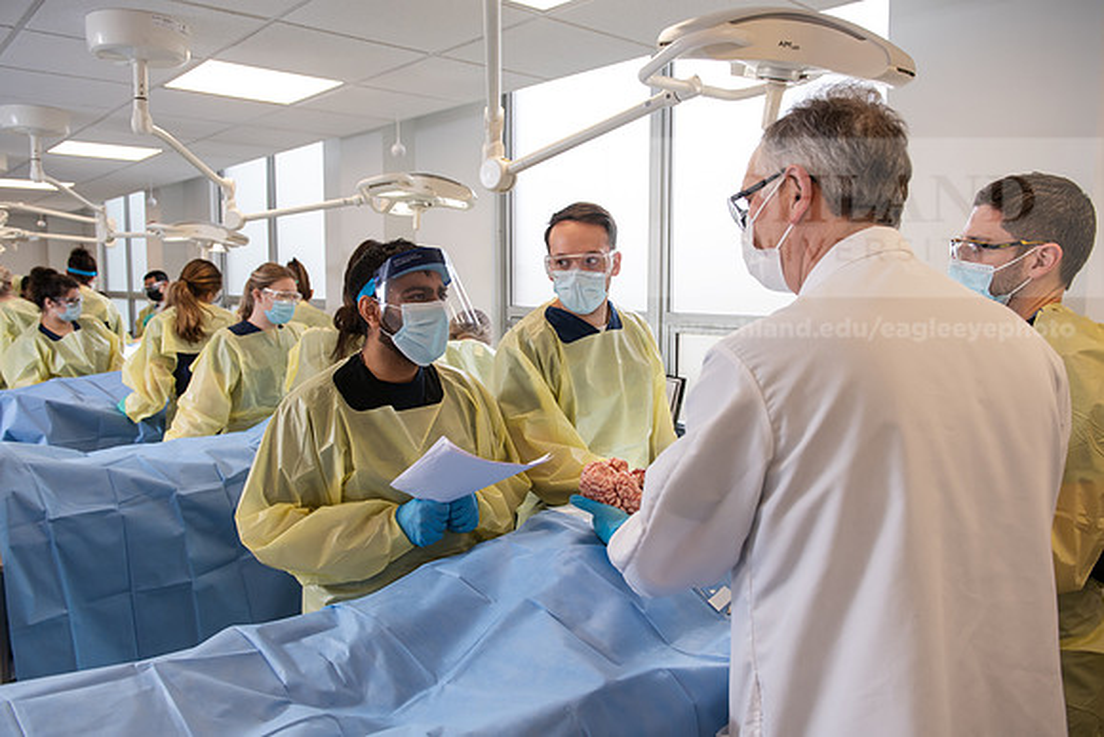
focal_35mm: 27
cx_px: 552
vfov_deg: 48.0
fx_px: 828
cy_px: 368
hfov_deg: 67.4
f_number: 4.5
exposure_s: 1/200
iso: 500
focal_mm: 27
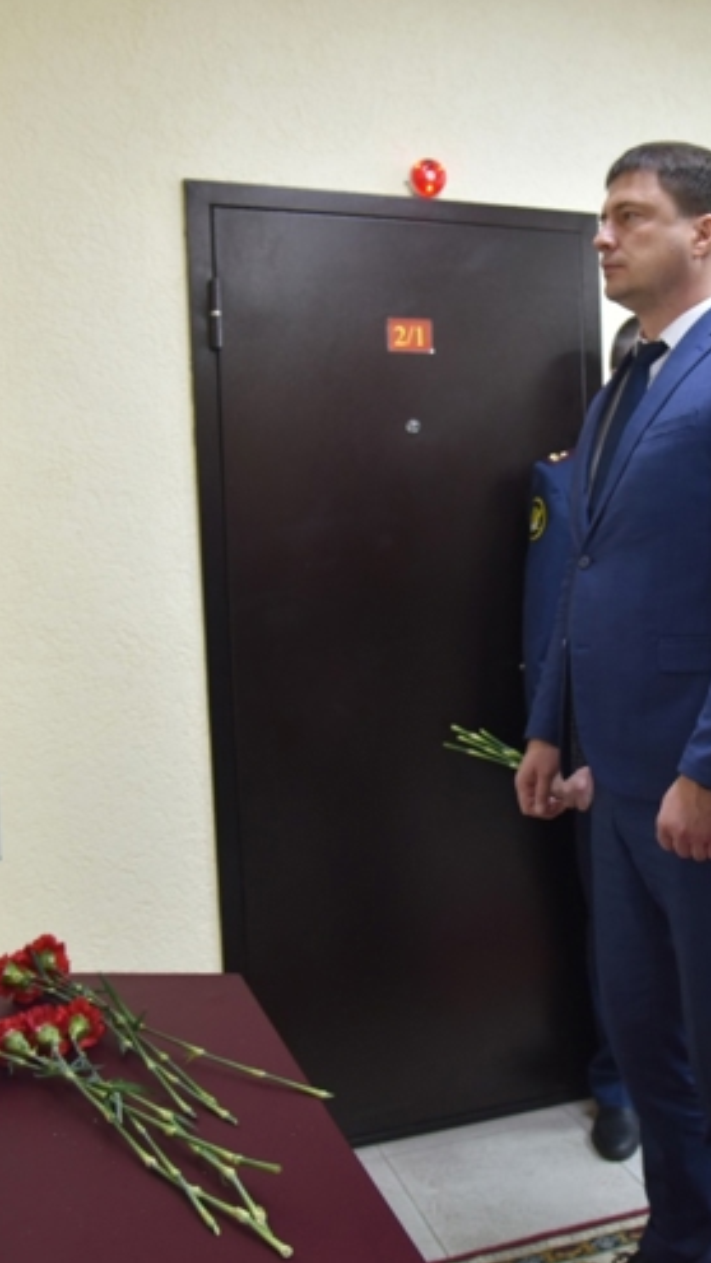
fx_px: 1274
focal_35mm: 38
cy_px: 629
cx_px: 539
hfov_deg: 30.6
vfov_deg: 52.8
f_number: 4
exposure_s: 1/60
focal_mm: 24
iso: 1100
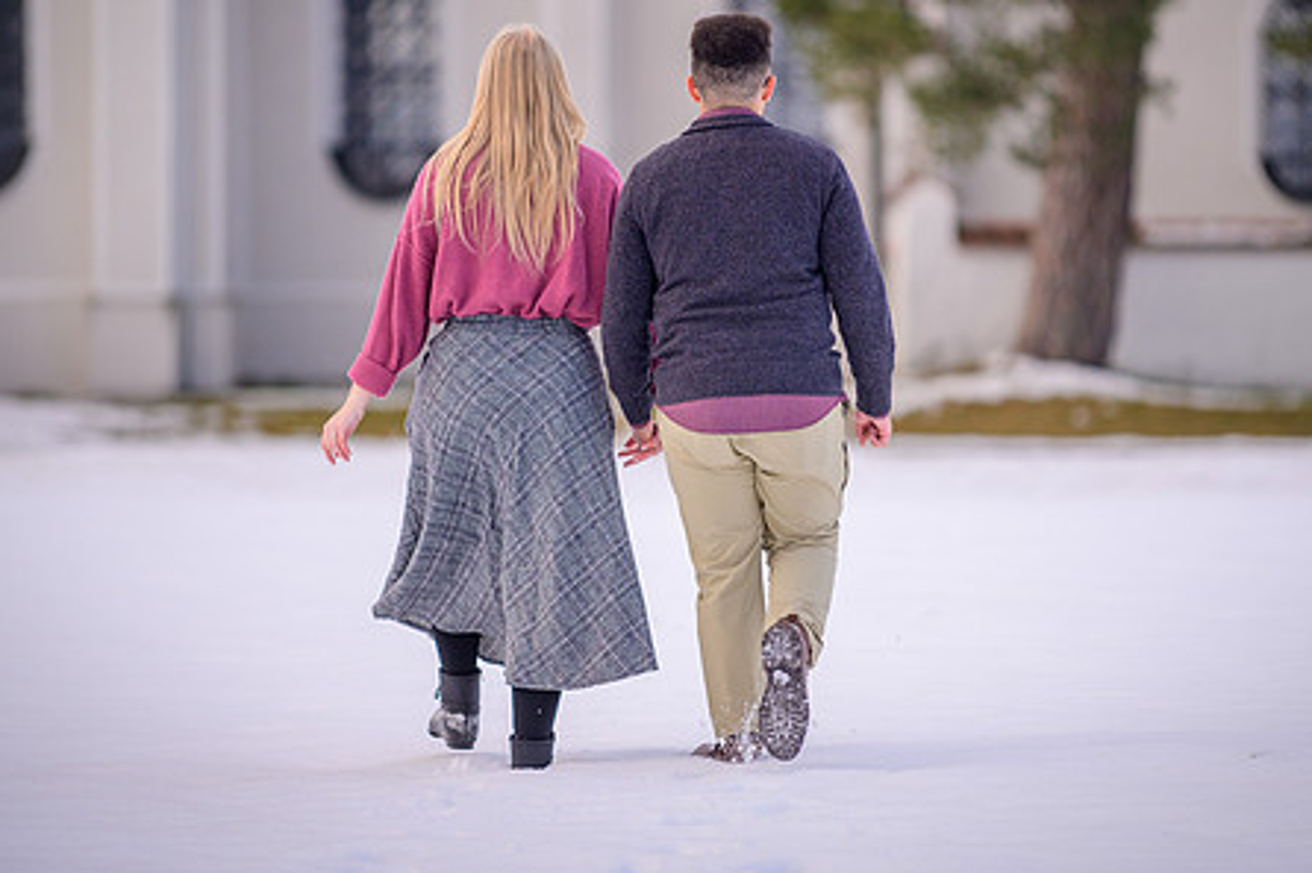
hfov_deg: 8.3
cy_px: 309
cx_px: 721
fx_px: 8998
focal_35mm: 247
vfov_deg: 5.6
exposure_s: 1/500
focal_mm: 190
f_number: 2.8
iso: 250
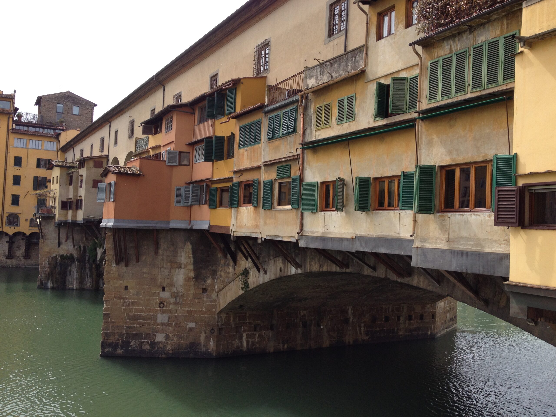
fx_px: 562
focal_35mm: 35
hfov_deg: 52.6
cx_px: 278
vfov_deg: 40.7
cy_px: 208
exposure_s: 1/849
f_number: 2.4
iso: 50
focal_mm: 4.28
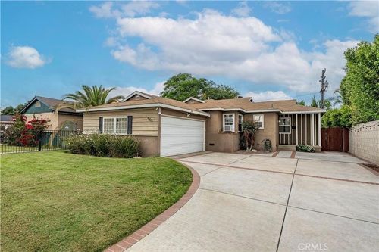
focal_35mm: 18
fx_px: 189
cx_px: 190
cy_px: 126
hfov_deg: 90.0
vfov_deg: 67.3
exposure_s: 1/640
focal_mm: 18
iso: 320
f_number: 5
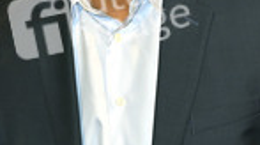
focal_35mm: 143
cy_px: 106
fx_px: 984
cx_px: 151
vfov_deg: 8.4
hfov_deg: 15.0
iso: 400
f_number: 4.5
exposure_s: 1/320
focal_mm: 50
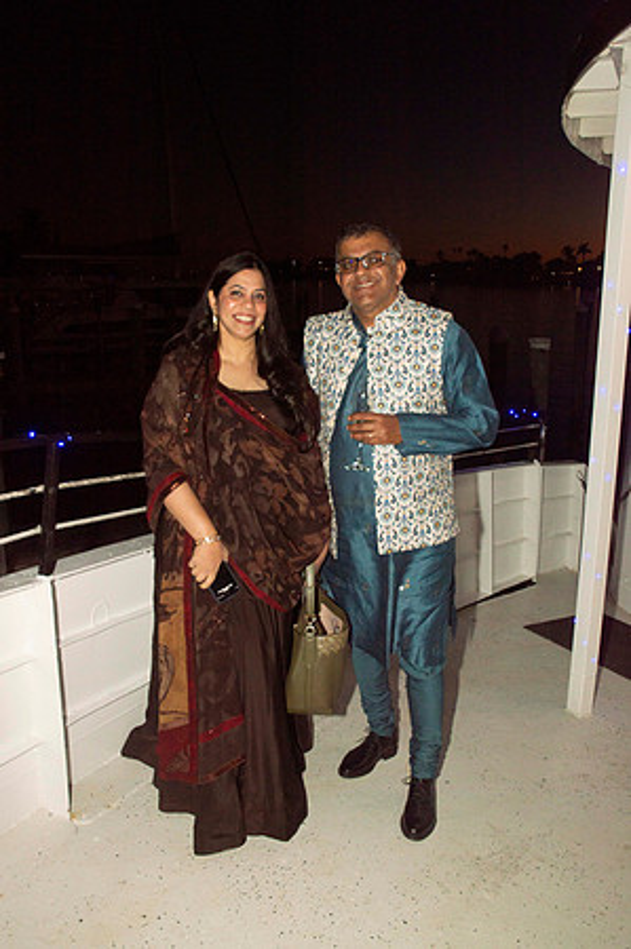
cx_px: 316
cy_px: 474
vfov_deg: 67.4
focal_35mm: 27
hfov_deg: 47.8
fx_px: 711
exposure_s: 1/60
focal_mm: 18
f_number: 8
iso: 400
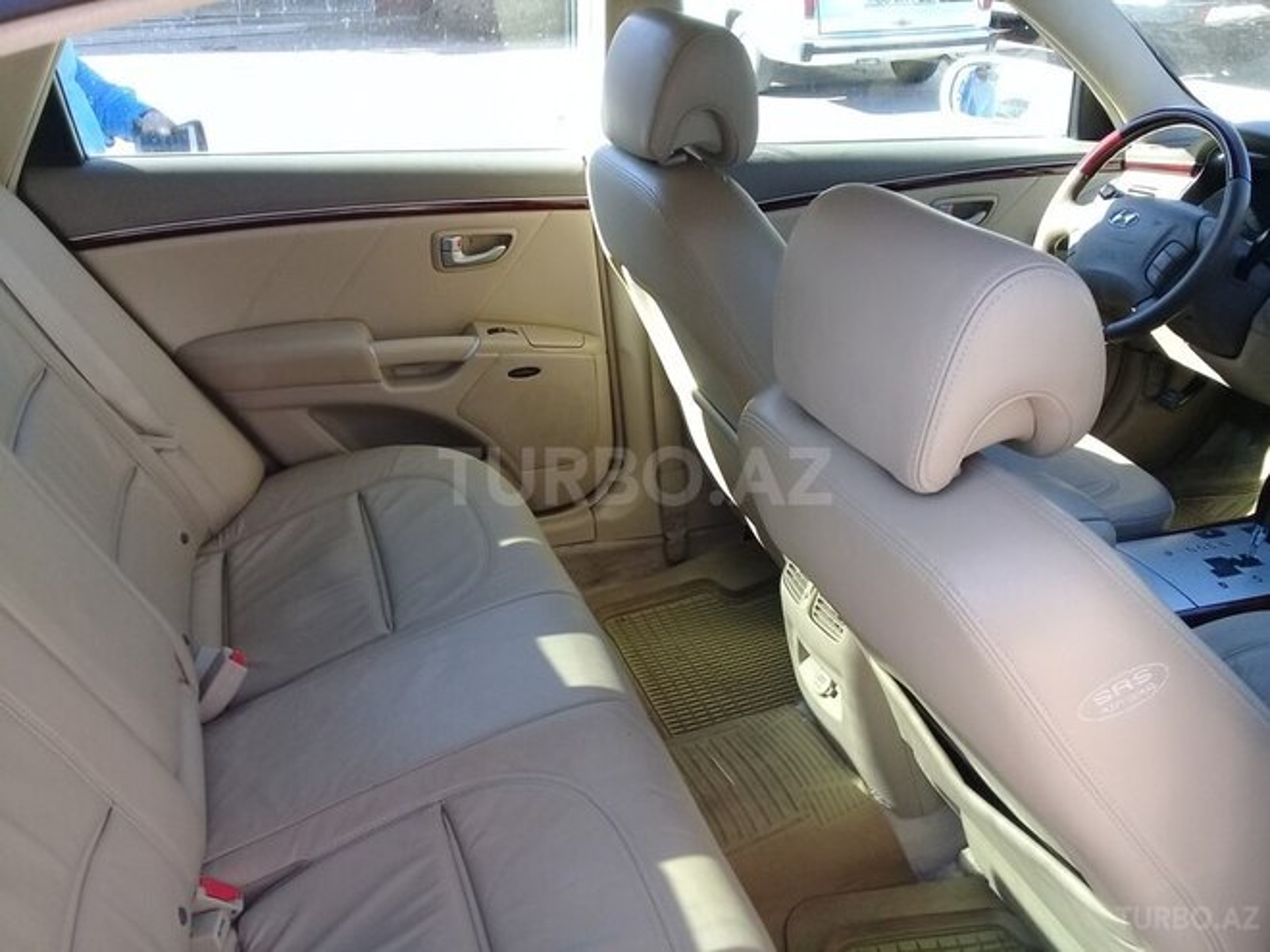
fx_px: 1137
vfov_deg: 45.4
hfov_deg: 58.4
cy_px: 476
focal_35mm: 31
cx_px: 635
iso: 50
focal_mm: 3.3
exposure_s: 1/114
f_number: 2.2
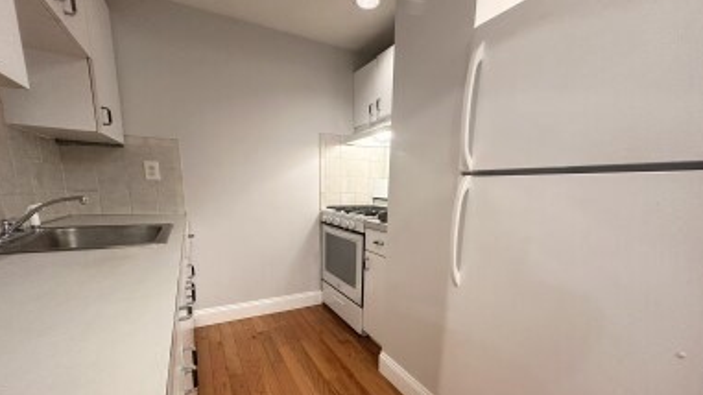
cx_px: 362
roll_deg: -1.9
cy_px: 247
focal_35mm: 16
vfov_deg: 66.0
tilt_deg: -12.1
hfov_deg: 99.4
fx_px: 298
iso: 320
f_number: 2.2
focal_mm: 2.22
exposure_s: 1/60
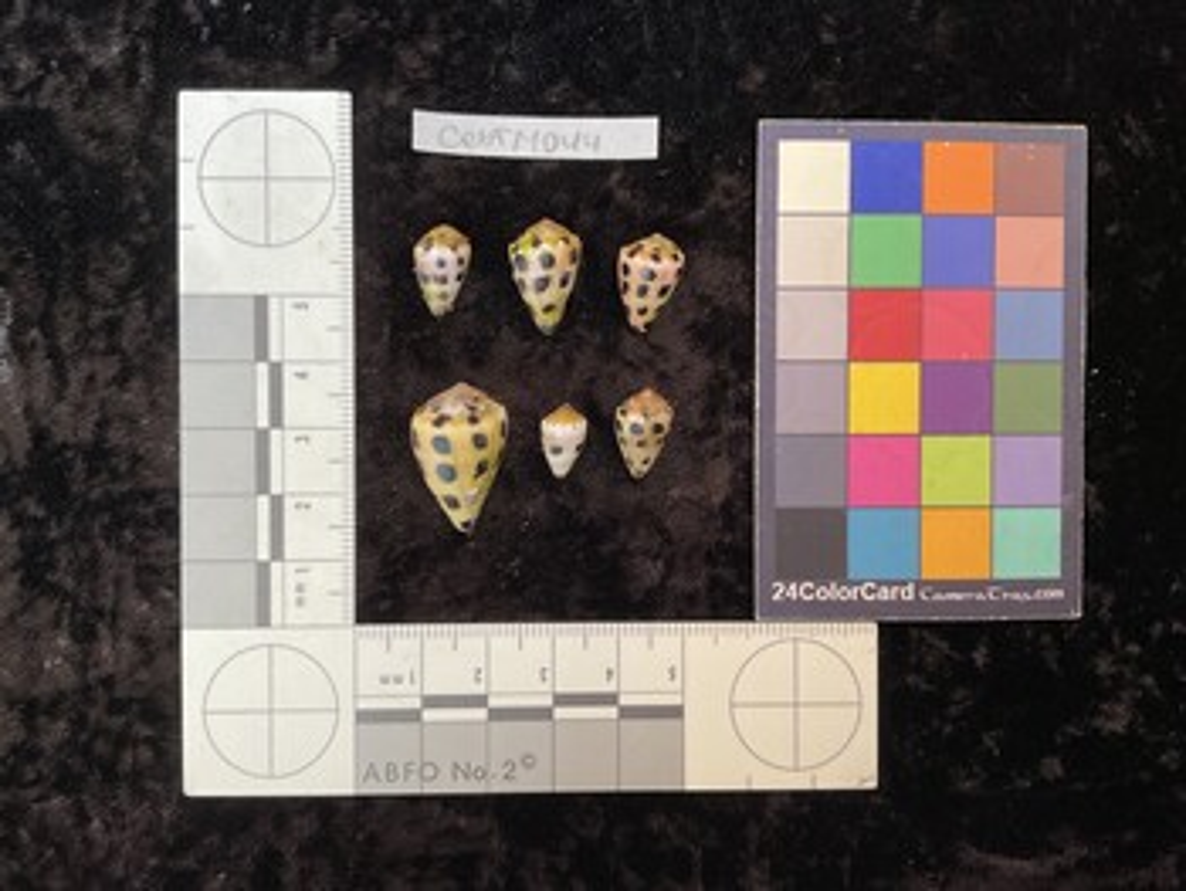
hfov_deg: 61.6
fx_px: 994
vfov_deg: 48.3
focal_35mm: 29
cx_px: 593
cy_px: 446
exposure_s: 1/50
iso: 50
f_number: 1.8
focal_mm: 3
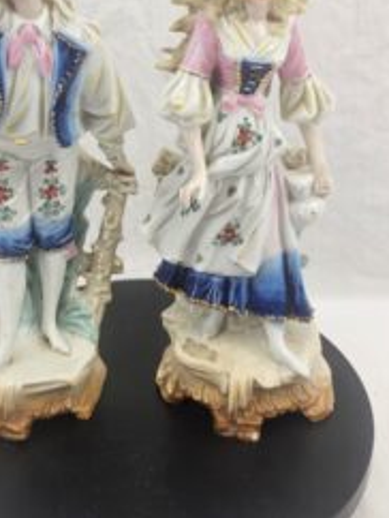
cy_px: 128
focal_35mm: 38
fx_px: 568
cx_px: 147
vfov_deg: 47.1
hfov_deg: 37.6
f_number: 1.7
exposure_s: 1/100
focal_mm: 6.3
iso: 40
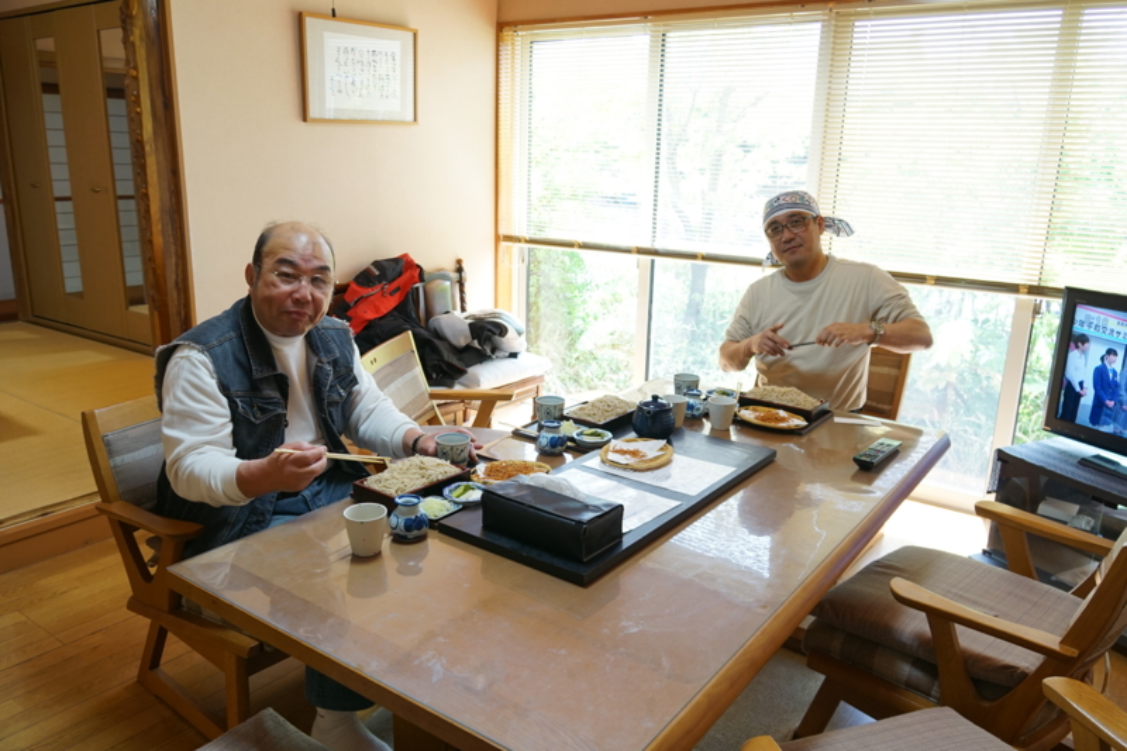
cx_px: 564
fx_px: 845
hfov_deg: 67.4
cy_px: 376
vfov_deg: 47.9
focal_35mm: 27
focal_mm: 18
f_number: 4
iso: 400
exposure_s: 1/60
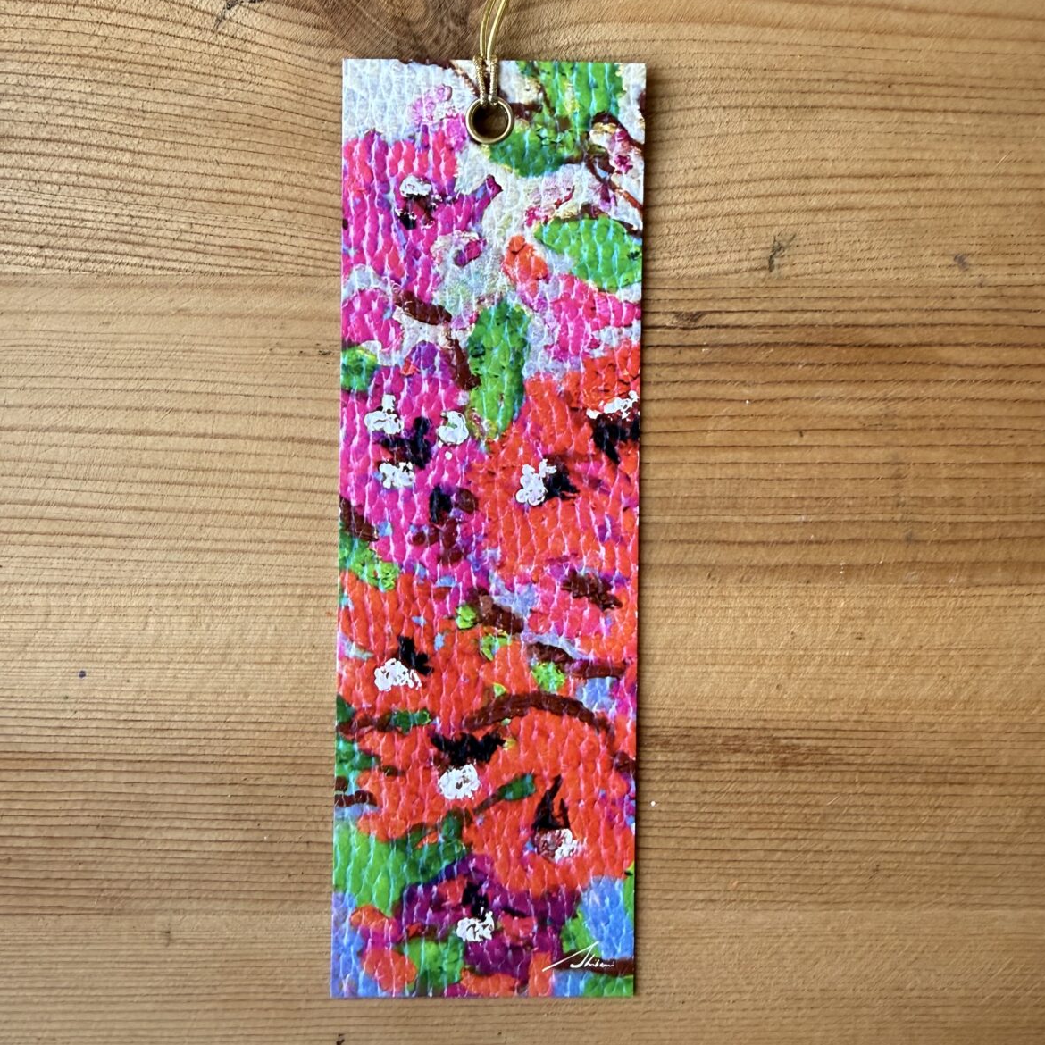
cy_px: 407
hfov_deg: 55.6
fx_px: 990
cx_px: 533
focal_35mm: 29
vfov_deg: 55.1
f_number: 2.2
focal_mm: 2.22
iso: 200
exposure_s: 1/99
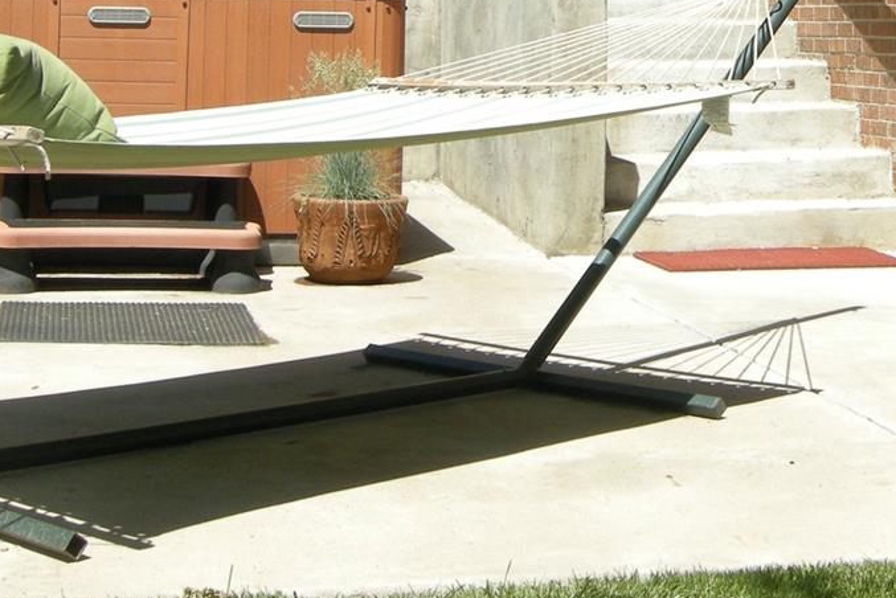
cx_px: 781
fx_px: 2141
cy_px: -91
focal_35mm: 86
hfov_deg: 23.1
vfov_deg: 15.4
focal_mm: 7.5
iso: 88
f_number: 5.4
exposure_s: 1/270
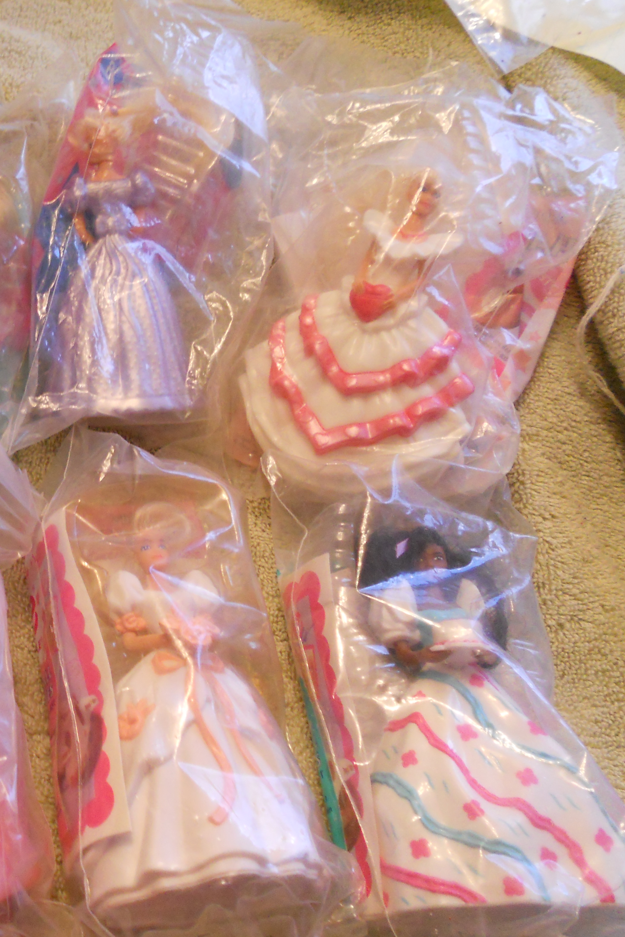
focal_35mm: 45
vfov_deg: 43.6
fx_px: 1172
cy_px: 470
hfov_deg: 28.3
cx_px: 25
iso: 400
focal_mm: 5.8
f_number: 3.5
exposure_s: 1/30
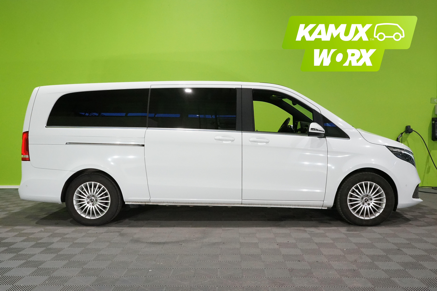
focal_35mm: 32
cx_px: 218
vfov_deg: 41.1
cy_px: 146
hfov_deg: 58.7
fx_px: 388
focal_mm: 32
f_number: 13
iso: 6400
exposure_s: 1/80
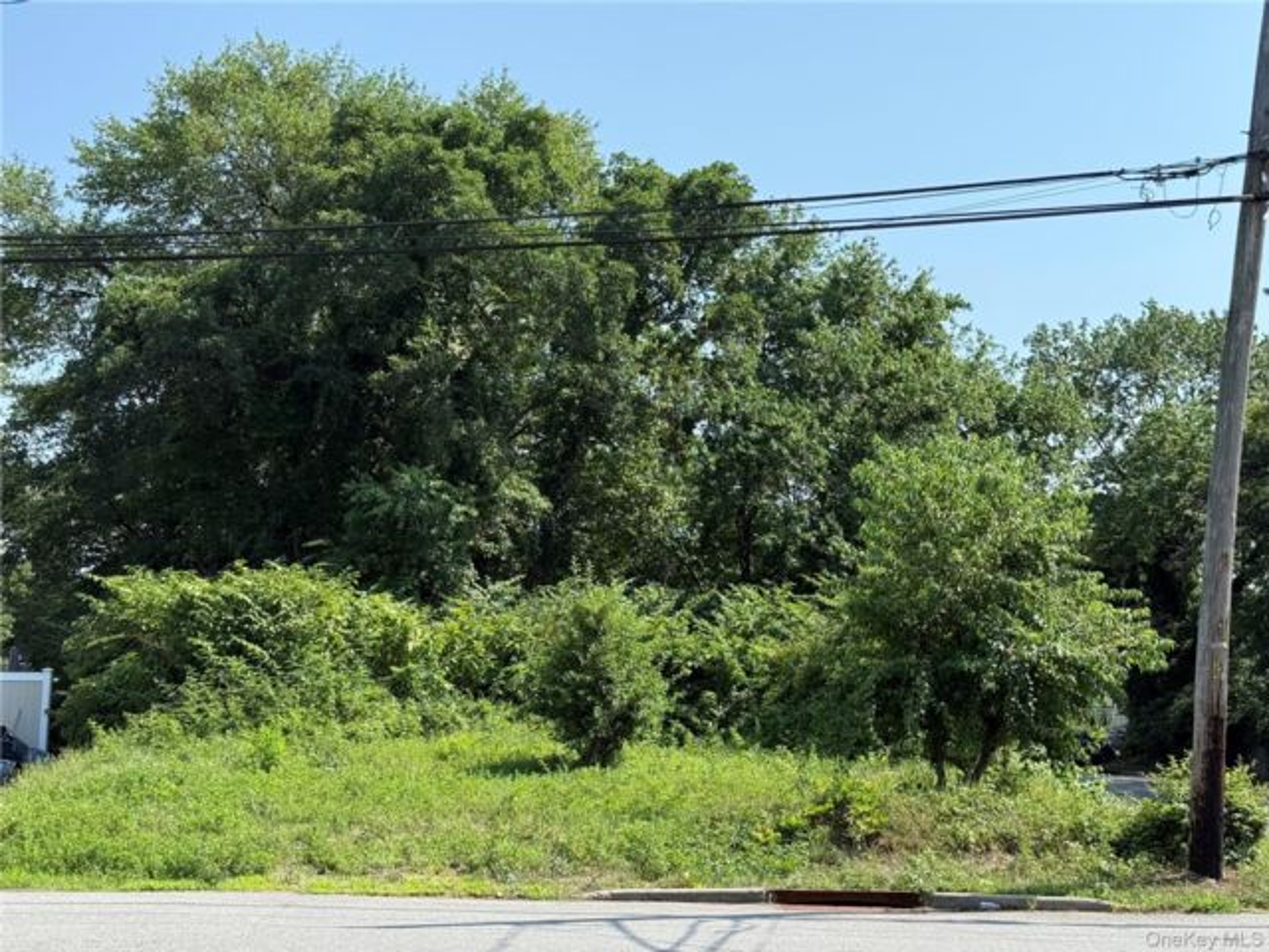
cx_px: 634
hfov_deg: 39.7
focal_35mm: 48
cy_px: 476
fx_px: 1760
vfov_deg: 30.3
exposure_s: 1/2577
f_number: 1.78
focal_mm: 6.76
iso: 100
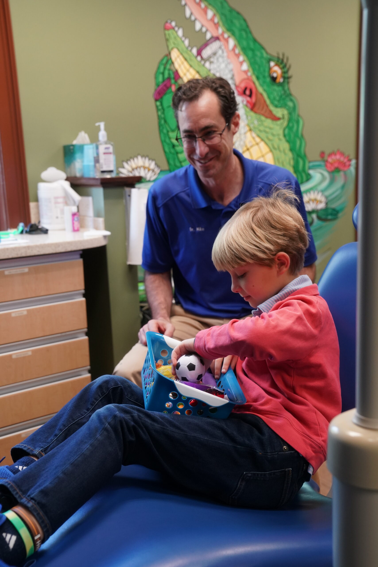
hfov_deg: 31.9
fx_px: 661
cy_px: 284
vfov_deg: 46.4
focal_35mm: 42
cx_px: 189
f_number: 4
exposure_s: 1/100
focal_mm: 42
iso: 2500
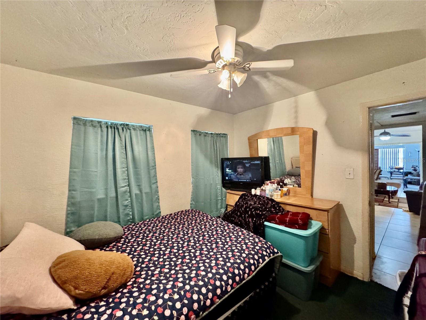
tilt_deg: -0.2
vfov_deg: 85.7
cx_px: 213
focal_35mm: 14
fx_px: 172
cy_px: 160
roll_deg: +1.7
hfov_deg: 102.1
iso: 1000
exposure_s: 1/60
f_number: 2.2
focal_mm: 2.22
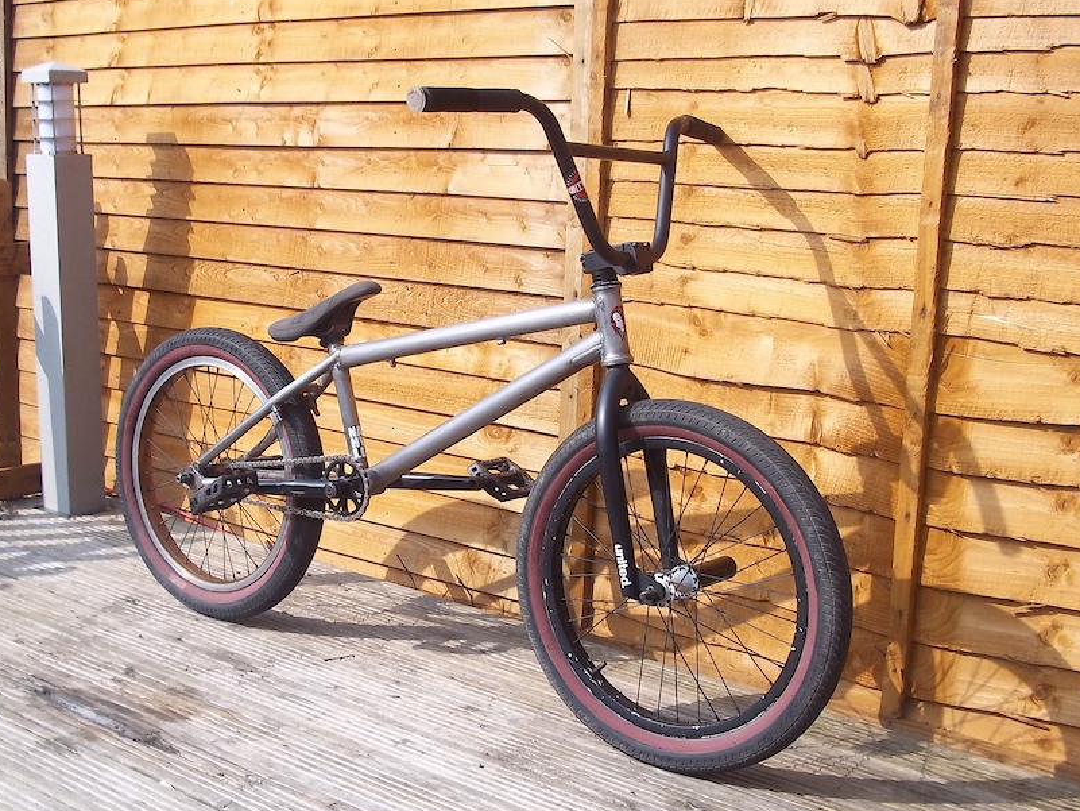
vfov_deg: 31.5
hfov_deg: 41.0
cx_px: 423
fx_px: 1435
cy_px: 414
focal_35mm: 46
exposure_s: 1/125
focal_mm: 6.5
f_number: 8
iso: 80
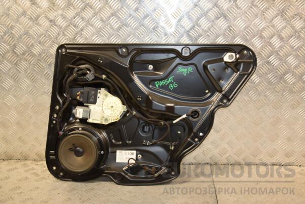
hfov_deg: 46.4
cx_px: 152
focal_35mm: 42
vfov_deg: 31.9
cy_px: 102
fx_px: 356
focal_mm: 28
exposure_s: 1/160
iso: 800
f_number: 5
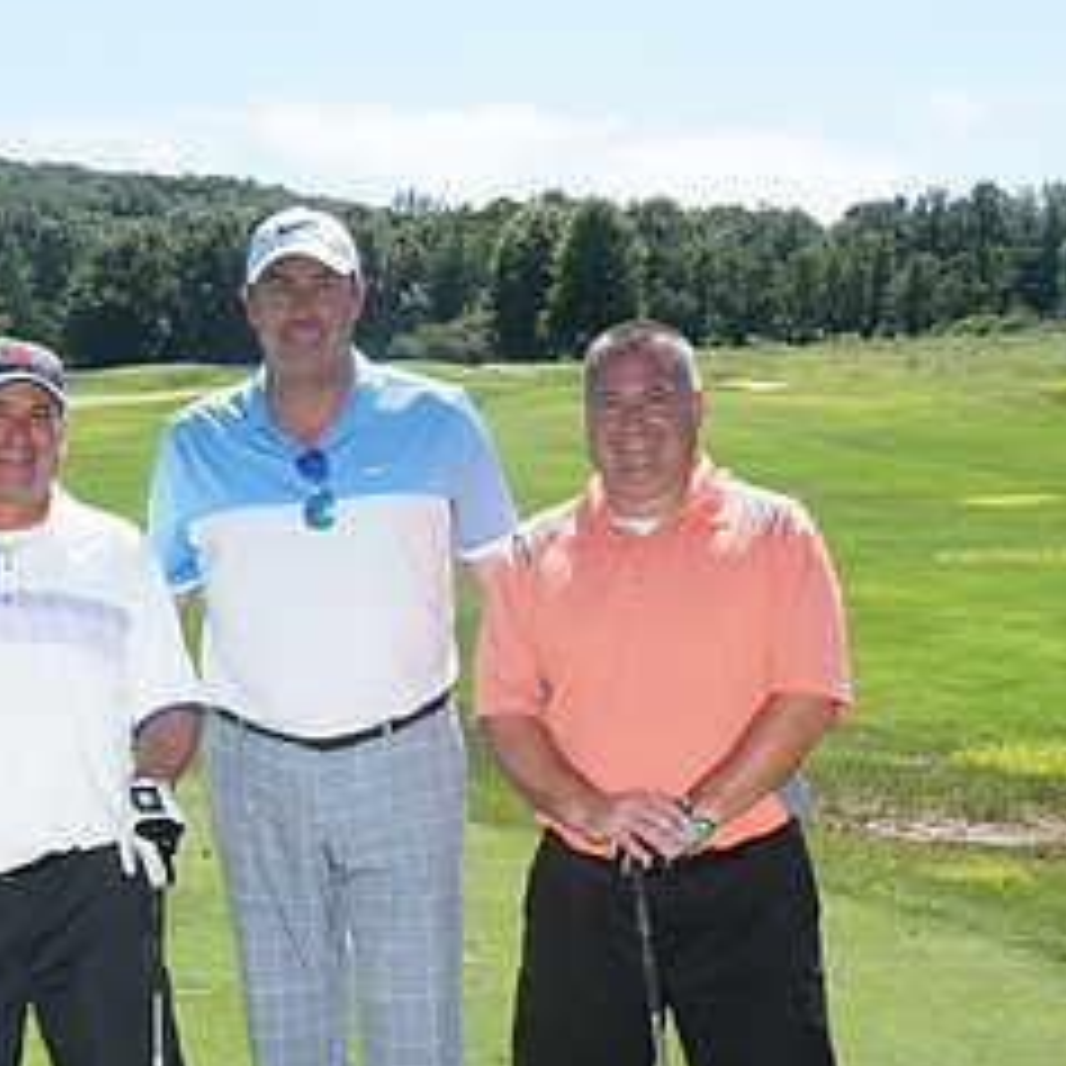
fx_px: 2613
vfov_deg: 22.8
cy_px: 830
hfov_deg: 22.9
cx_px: 328
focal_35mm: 75
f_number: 18
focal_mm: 36
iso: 800
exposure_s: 1/250
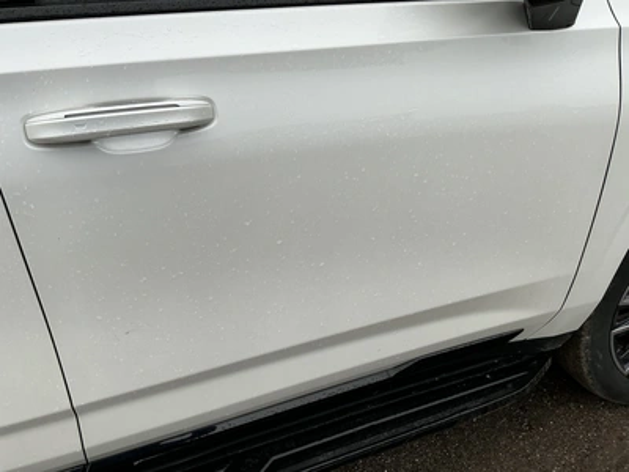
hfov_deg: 63.4
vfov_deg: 49.7
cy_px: 236
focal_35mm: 28
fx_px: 509
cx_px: 314
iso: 25
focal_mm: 3
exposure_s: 1/461
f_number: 1.8
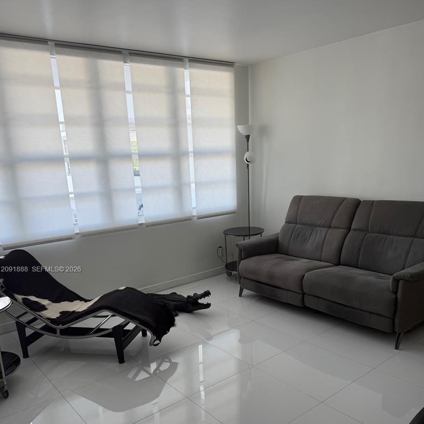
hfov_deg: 55.6
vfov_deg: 54.9
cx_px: 209
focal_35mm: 29
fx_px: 402
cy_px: 270
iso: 80
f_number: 1.78
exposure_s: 1/121
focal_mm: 6.76
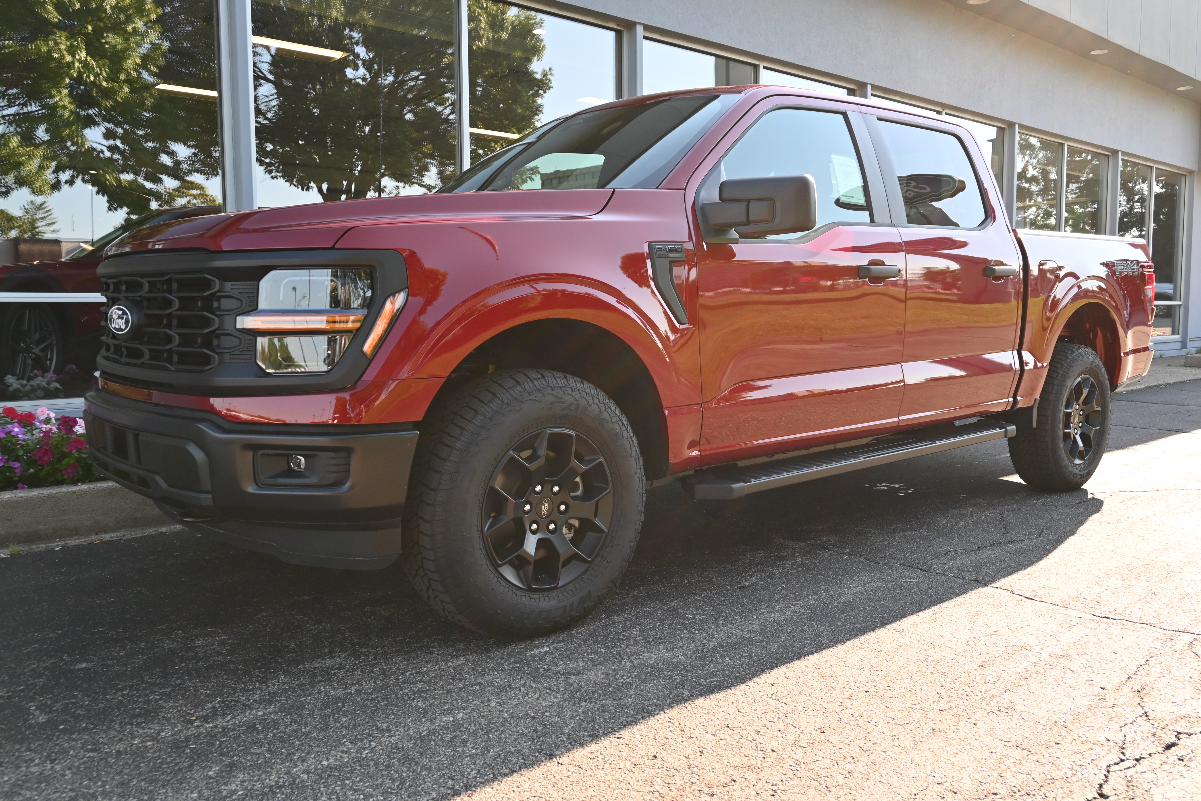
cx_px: 613
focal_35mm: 30
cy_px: 407
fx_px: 1009
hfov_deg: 61.5
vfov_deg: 43.3
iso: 200
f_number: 5
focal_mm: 19.5
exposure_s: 1/250
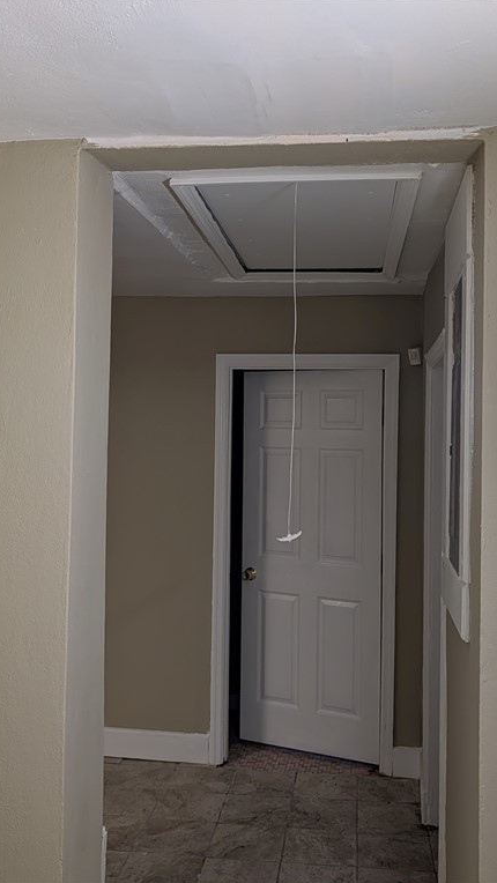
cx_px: 264
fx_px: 820
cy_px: 440
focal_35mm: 35
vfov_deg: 56.6
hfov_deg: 33.7
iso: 138
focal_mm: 6.9
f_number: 1.68
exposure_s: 1/120
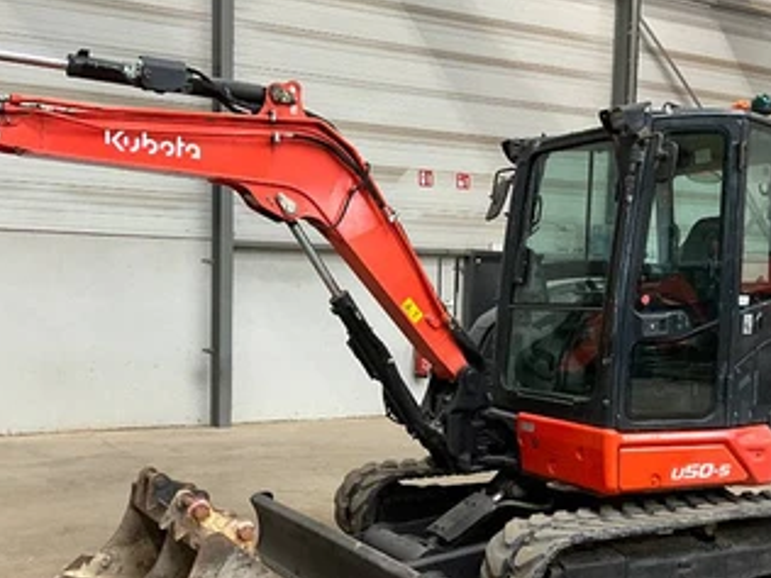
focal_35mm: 44
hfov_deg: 42.8
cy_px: 380
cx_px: 329
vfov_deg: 32.6
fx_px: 980
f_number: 1.8
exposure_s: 1/60
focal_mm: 3
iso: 160
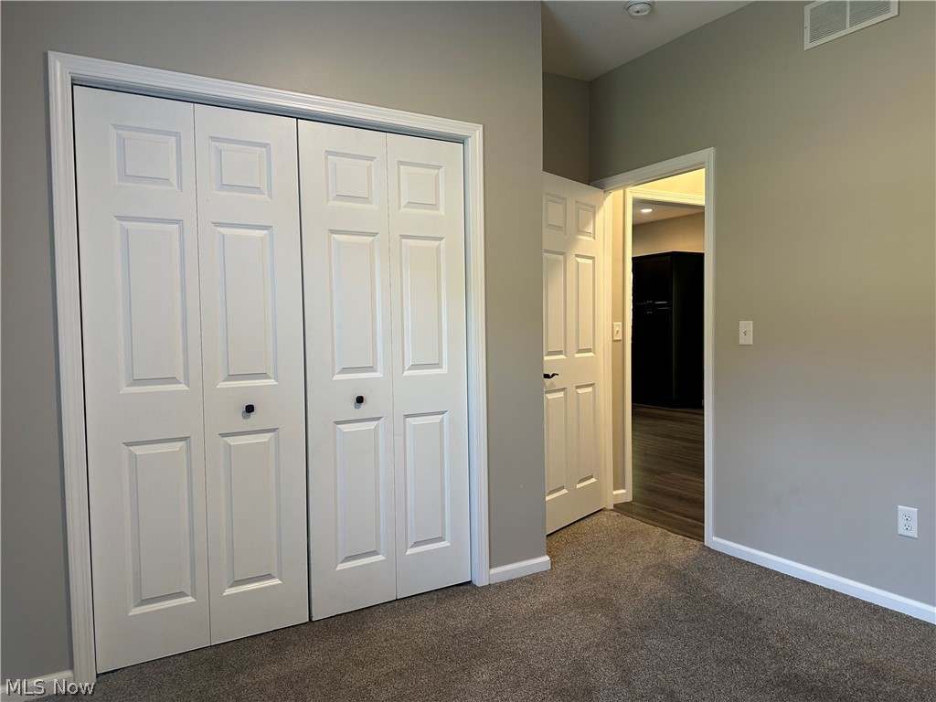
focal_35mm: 24
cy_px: 351
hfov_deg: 71.6
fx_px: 649
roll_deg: +0.7
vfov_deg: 56.8
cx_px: 468
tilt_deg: -2.5
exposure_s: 1/60
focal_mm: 6.86
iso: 125
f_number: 1.78
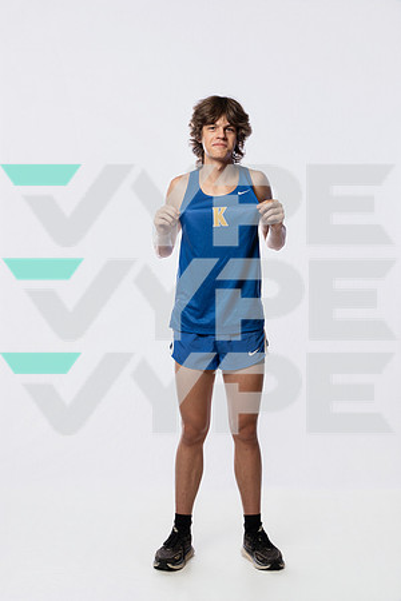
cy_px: 300
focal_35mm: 70
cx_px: 200
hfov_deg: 19.5
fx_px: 1169
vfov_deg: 28.8
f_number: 5.6
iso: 640
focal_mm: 70
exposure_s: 1/250
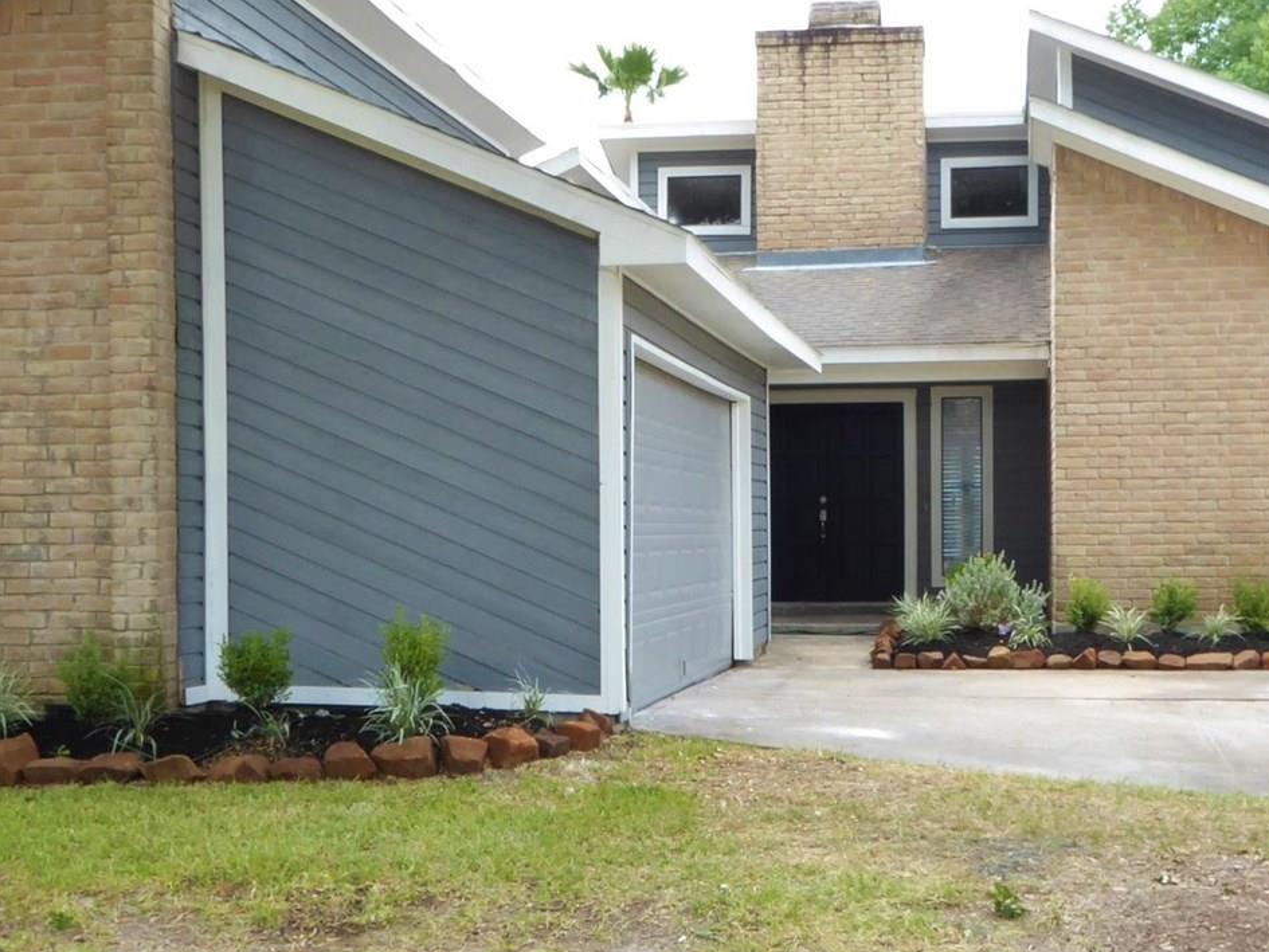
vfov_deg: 28.0
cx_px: 708
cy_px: 579
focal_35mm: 52
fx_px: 1907
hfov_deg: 36.8
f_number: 8
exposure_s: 1/25
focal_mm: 4.3
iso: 80
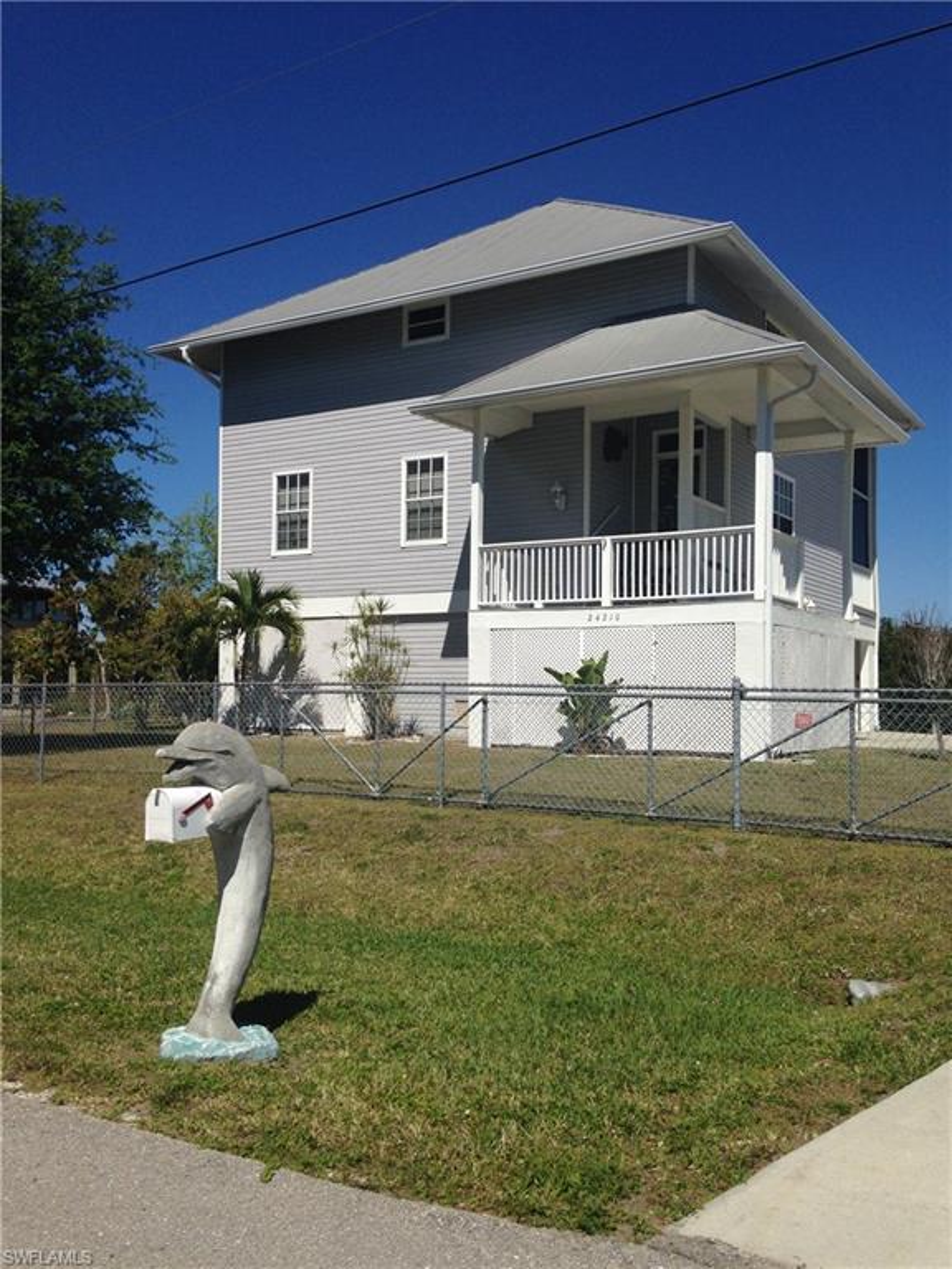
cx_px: 476
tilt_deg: +2.2
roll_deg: -0.3
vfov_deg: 55.4
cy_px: 634
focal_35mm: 33
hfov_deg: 42.9
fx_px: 1210
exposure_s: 1/3623
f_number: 2.4
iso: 50
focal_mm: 4.12
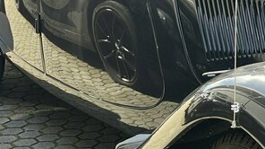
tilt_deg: -15.6
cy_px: 67
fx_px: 807
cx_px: 373
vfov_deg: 10.5
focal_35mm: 115
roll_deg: -1.1
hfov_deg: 17.2
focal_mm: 5.1
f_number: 1.6
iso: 50
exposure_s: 1/425
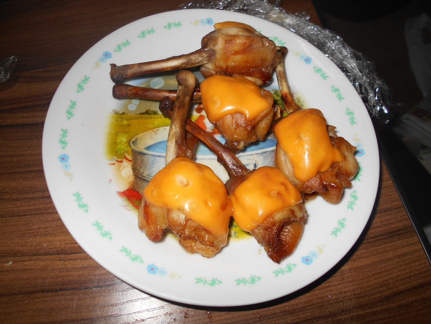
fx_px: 324
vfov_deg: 53.1
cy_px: 162
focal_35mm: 26
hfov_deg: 67.3
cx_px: 216
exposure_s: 1/25
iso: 80
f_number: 8
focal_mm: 4.6
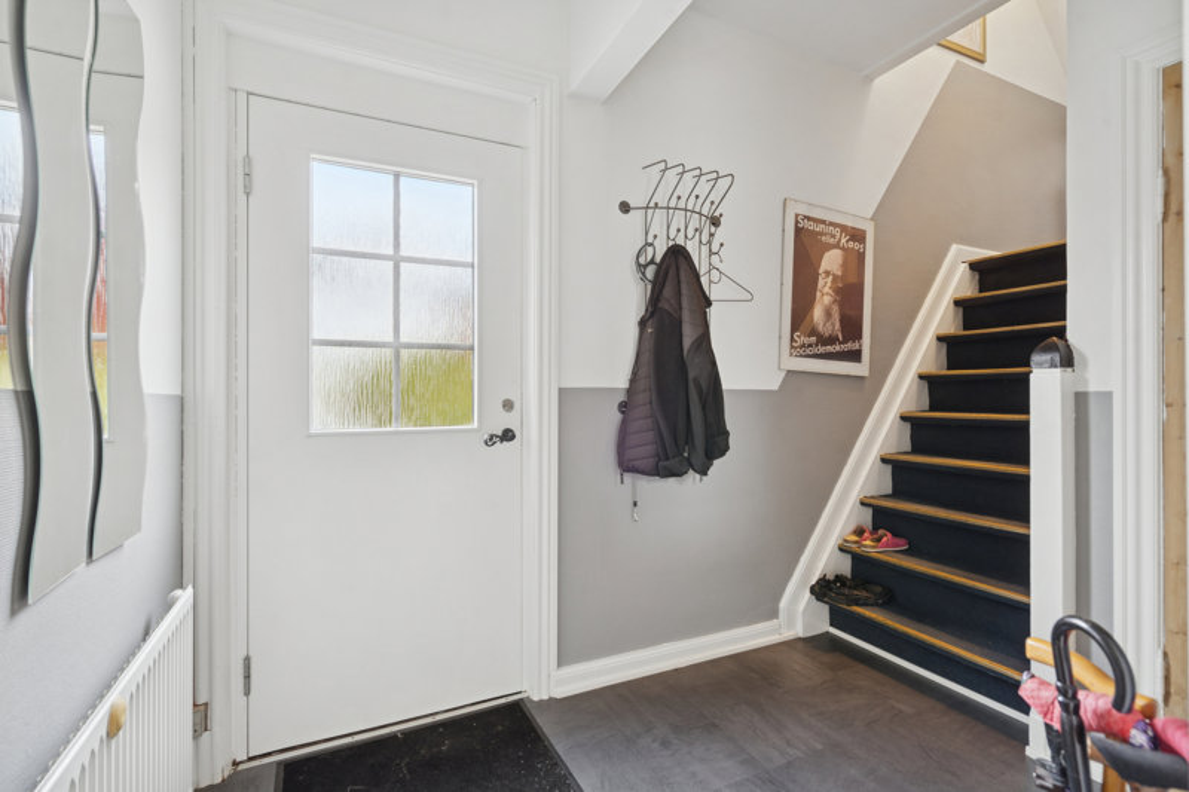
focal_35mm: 16
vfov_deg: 73.7
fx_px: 528
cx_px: 594
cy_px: 396
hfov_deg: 96.7
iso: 320
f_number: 7.1
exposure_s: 1/2
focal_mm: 16
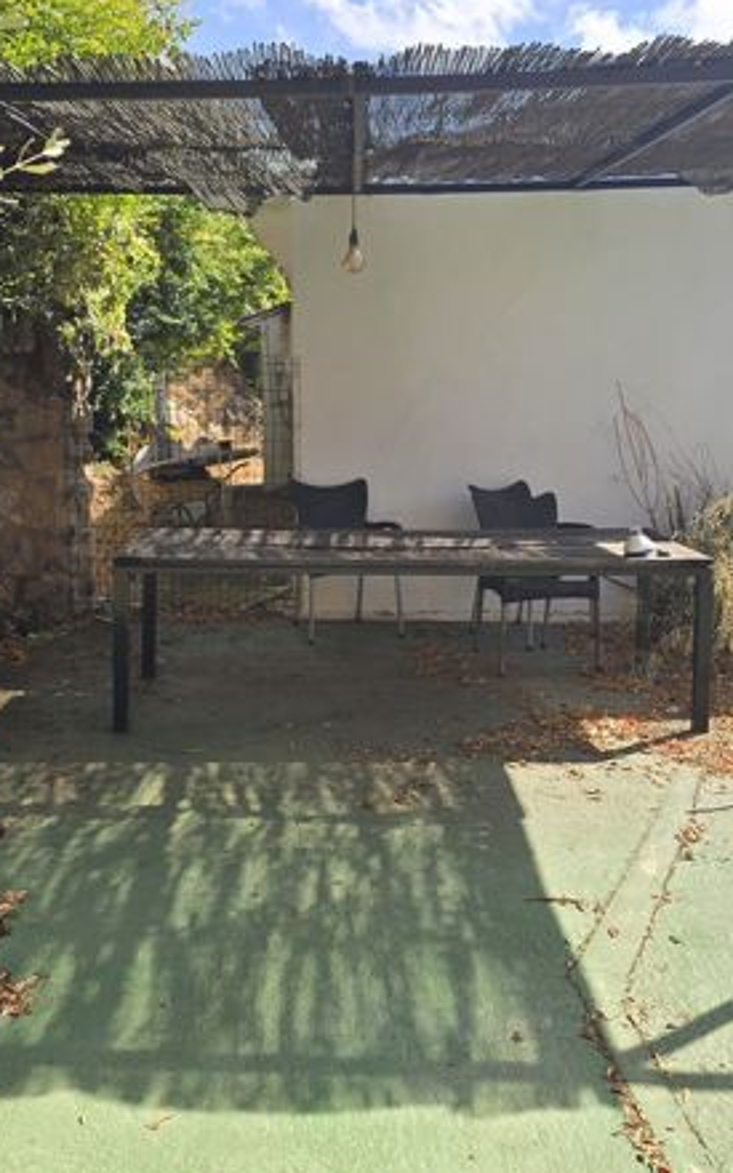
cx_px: 353
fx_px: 1247
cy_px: 507
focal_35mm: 39
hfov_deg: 32.8
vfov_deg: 50.2
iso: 12
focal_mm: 6.3
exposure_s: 1/494
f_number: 1.7
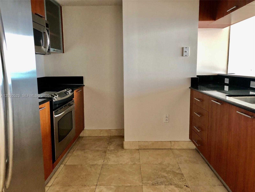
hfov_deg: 63.4
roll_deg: +0.5
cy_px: 96
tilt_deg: -7.0
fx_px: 206
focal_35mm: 28
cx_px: 128
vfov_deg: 49.7
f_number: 1.8
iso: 40
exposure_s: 1/30
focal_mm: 4
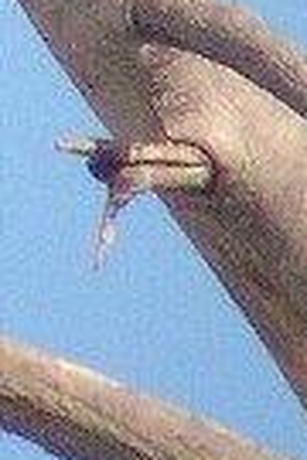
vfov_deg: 4.3
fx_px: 6050
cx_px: -345
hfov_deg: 2.9
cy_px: -365
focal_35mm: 473
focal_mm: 16.3
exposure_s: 1/427
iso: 100
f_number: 4
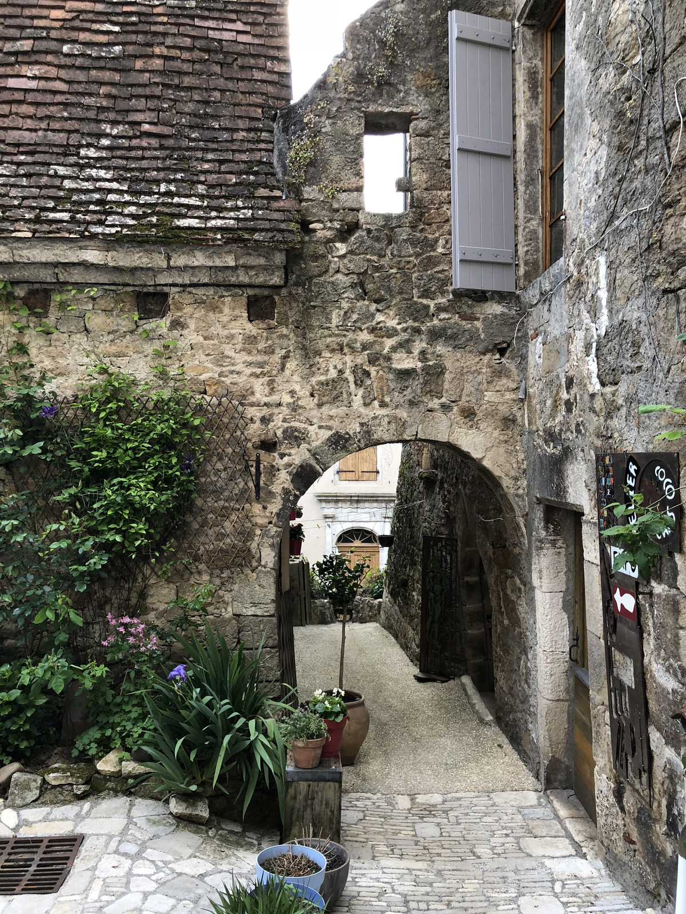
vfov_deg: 63.4
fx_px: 740
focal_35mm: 28
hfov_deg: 49.7
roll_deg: +0.4
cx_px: 343
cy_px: 457
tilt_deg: +1.3
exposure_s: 1/40
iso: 25
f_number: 1.8
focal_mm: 4
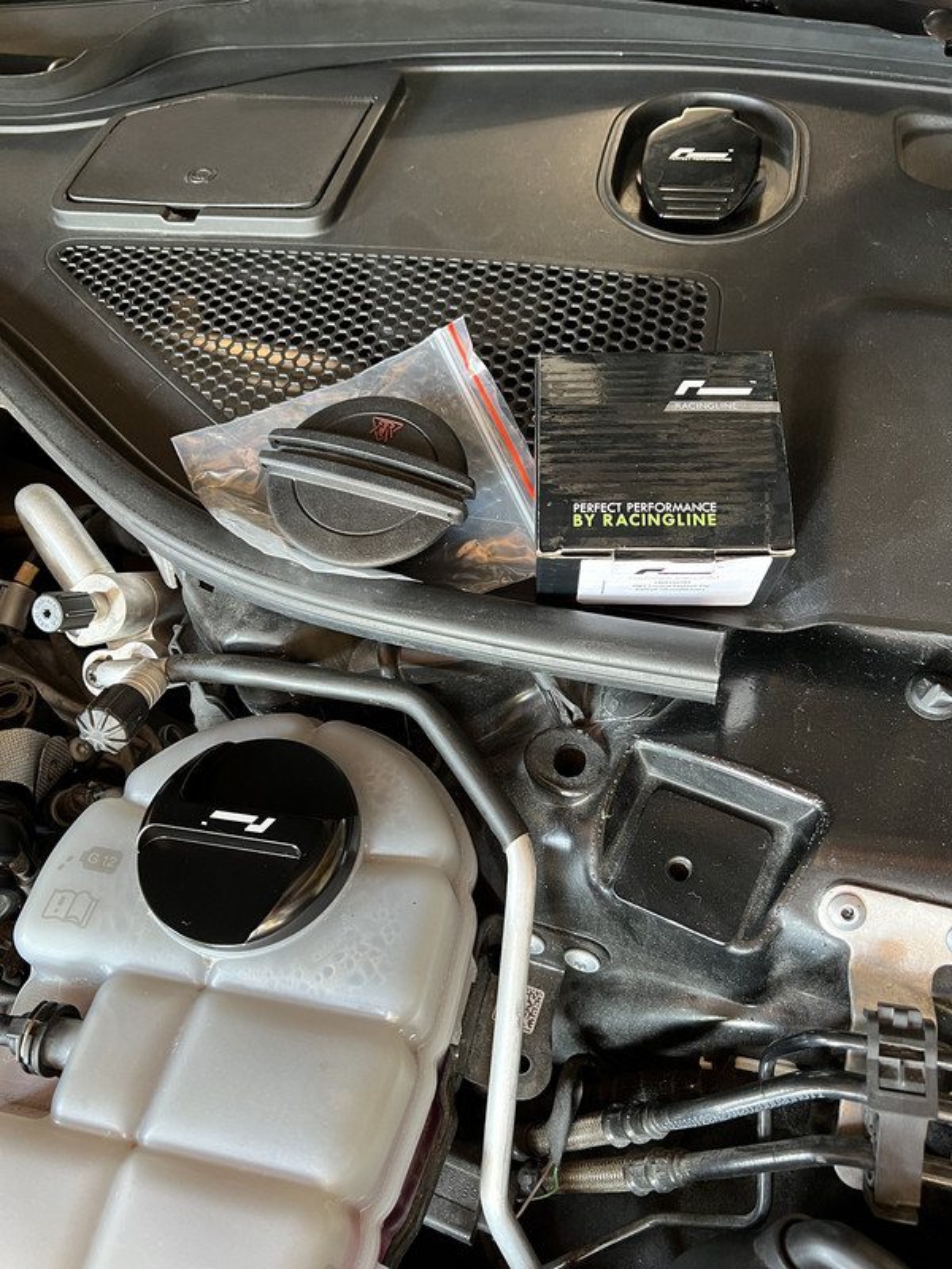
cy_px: 634
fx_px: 953
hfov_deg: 53.1
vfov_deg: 67.3
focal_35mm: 26
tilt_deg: -51.4
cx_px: 476
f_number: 1.5
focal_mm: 5.7
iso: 320
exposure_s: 1/59
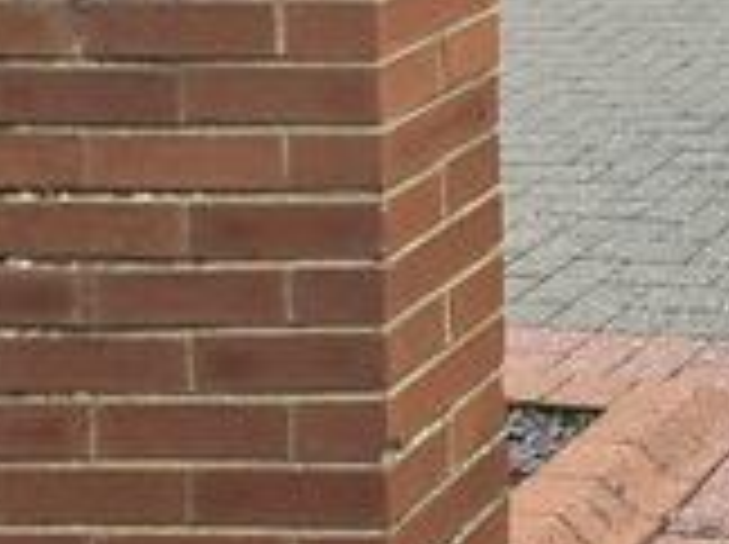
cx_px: 1629
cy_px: -447
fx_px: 1682
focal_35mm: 80
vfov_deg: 15.6
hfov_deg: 15.9
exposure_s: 1/2500
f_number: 1.9
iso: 32
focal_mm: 2.2
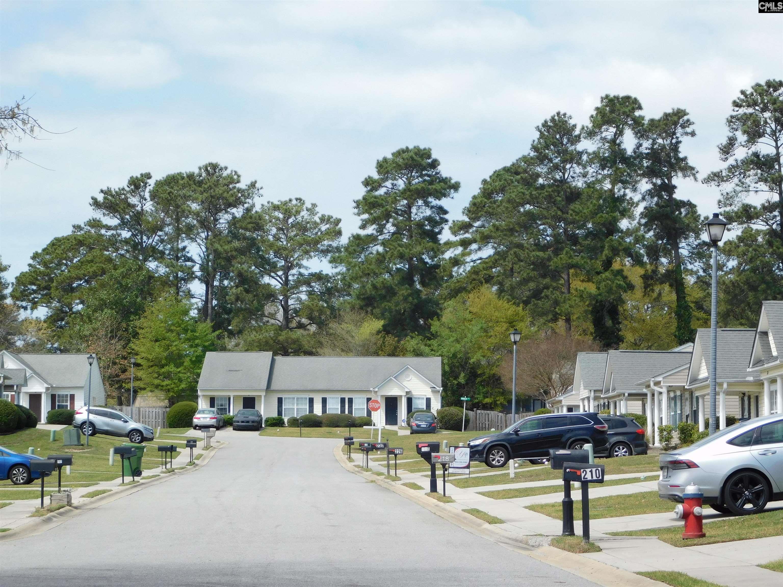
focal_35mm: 115
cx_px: 392
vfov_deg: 12.9
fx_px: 2601
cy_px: 294
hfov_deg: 17.1
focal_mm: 20.3
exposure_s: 1/640
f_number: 4.8
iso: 125
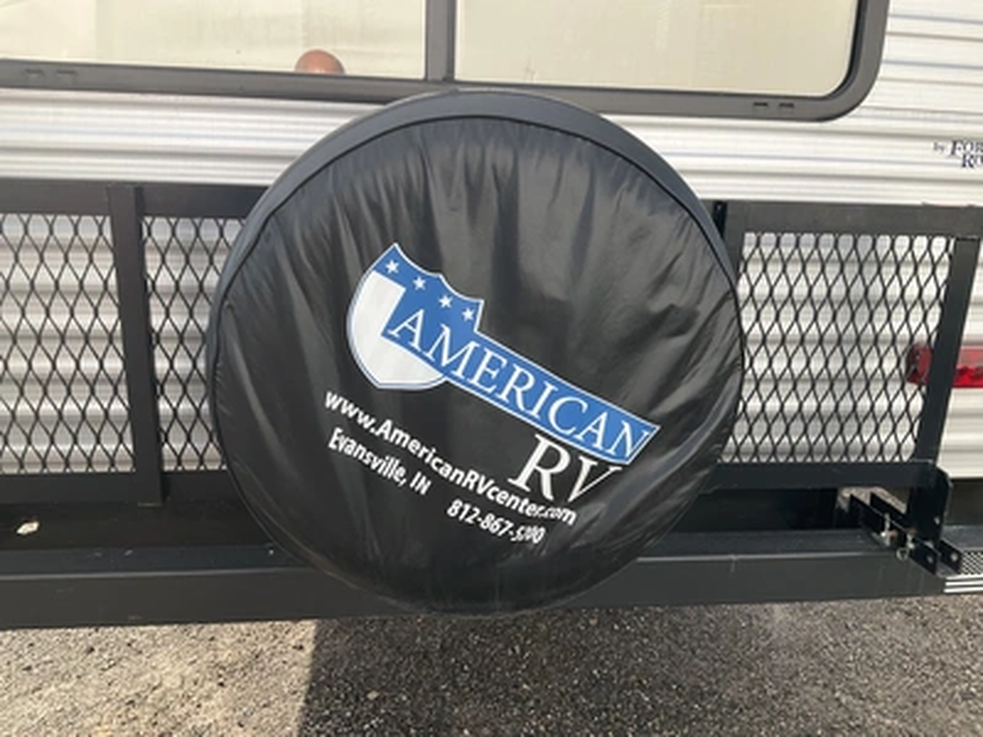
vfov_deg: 48.2
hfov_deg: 61.7
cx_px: 492
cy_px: 368
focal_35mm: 29
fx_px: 824
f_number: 1.8
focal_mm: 3
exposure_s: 1/759
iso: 25
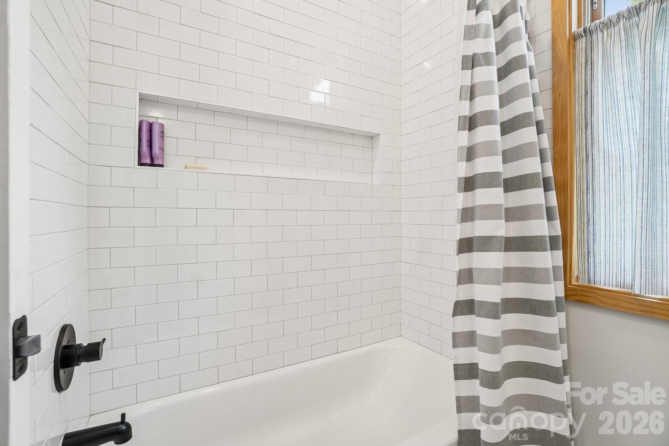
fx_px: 279
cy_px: 223
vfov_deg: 77.3
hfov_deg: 100.4
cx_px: 334
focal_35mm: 15
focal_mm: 10
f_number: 8
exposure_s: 1/30
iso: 320
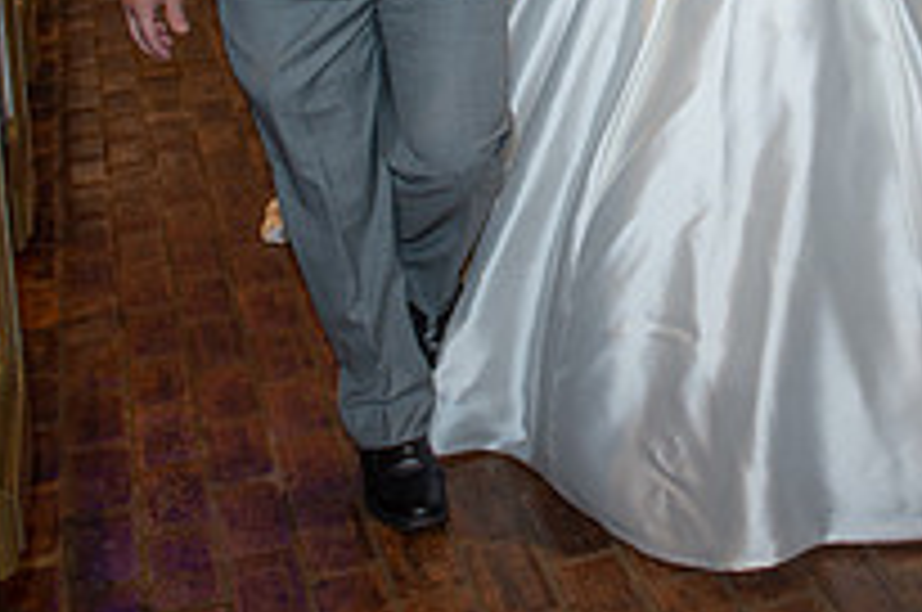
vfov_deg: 18.4
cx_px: 715
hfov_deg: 29.1
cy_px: -207
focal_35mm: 68
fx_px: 1739
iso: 640
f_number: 5
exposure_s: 1/100
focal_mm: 24
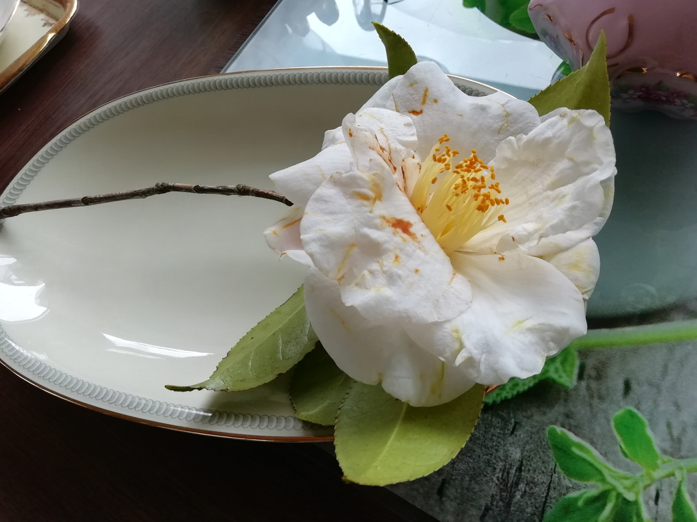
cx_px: 348
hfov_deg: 67.3
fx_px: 523
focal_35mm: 26
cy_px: 261
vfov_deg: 53.1
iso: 100
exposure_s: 1/100
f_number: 2.2
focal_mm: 3.46
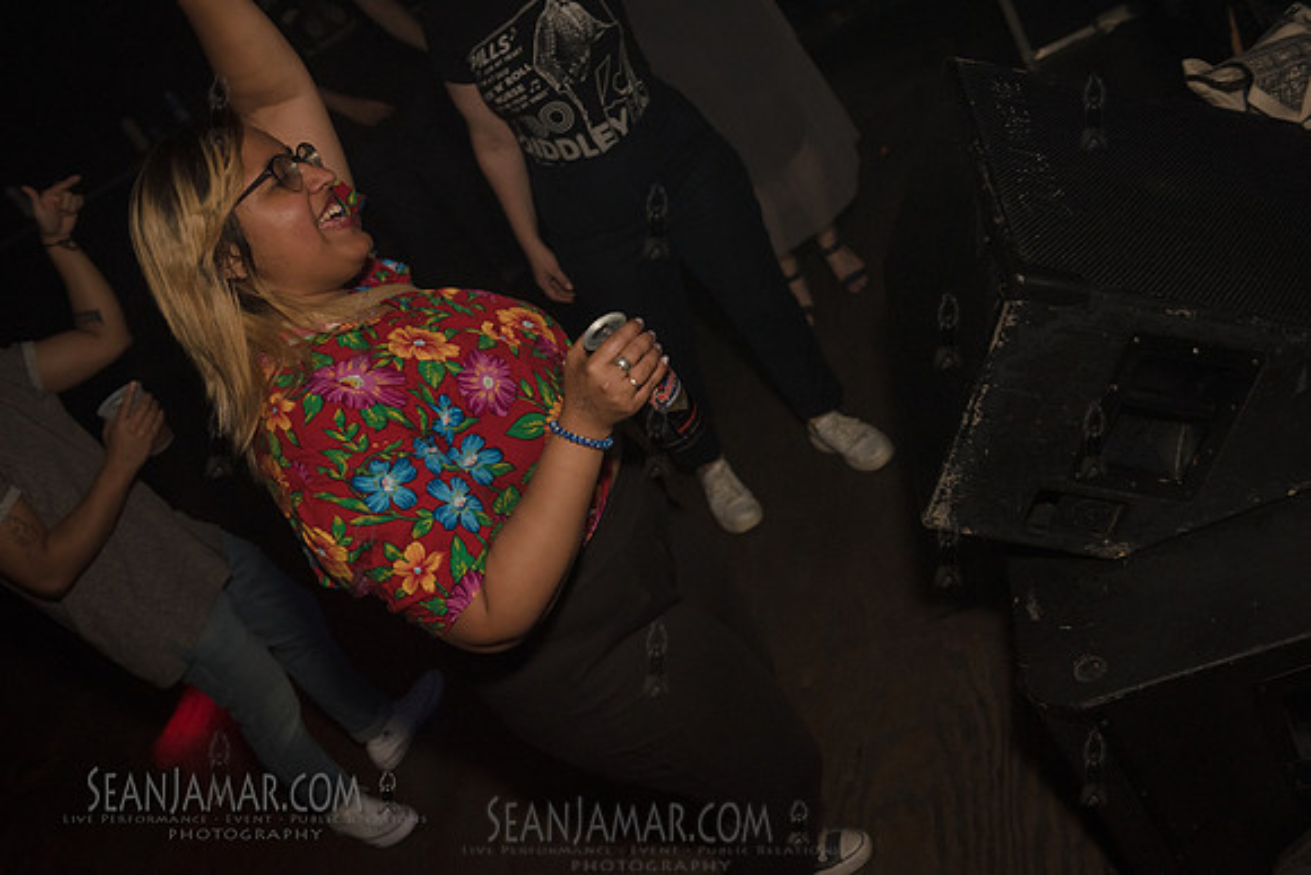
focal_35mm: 36
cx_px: 656
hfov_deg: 53.1
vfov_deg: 36.9
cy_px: 438
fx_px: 1311
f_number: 4
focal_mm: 36
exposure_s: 1/320
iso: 2000
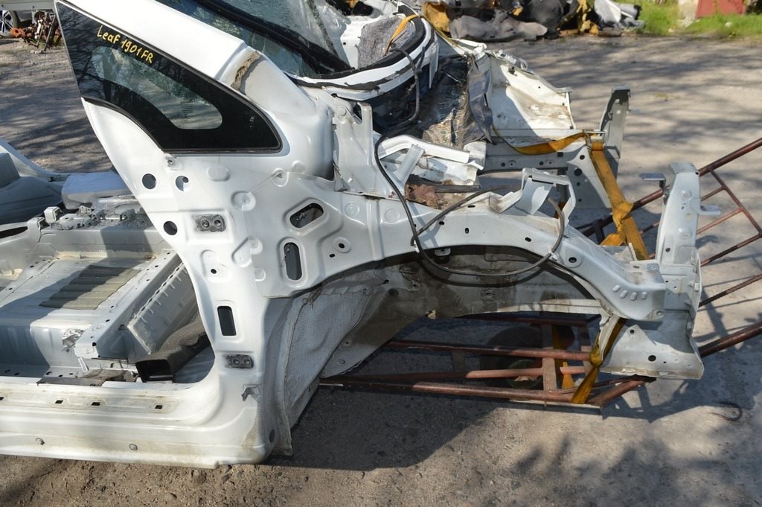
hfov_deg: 62.0
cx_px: 381
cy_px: 254
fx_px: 634
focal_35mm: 30
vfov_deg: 43.5
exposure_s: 1/200
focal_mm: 20
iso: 100
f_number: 8
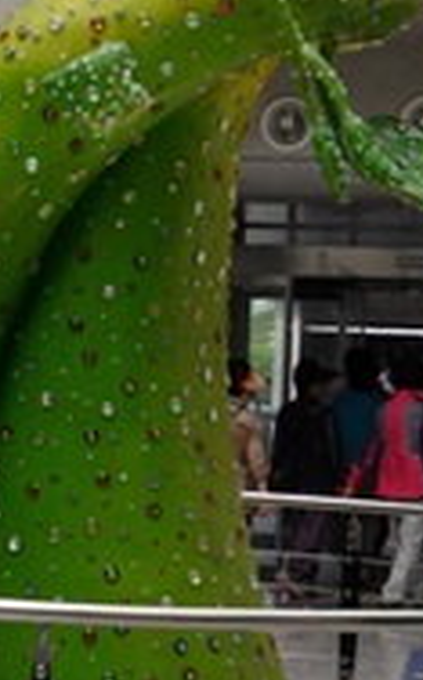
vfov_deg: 19.1
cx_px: -112
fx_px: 1998
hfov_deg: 11.8
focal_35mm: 108
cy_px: 116
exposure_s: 1/250
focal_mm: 6.3
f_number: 3
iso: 80
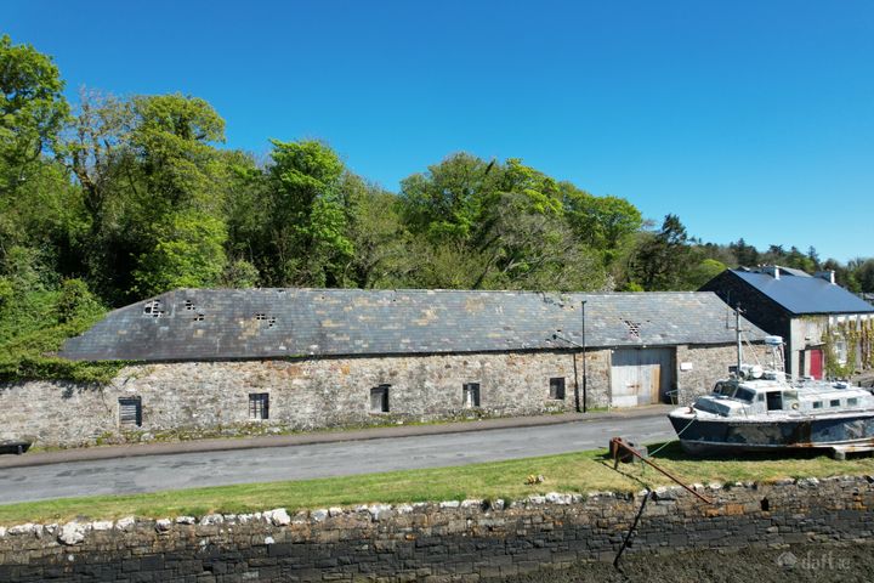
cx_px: 437
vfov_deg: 57.2
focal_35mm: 22
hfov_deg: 78.6
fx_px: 534
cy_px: 292
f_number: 2.8
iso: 100
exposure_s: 1/1250
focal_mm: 8.38
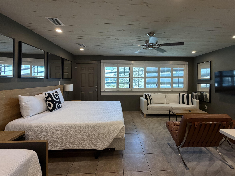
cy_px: 80
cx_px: 127
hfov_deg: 90.9
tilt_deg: +0.4
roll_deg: -0.7
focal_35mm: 17
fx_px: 115
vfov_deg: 74.5
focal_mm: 2.22
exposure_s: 1/120
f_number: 2.2
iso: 250
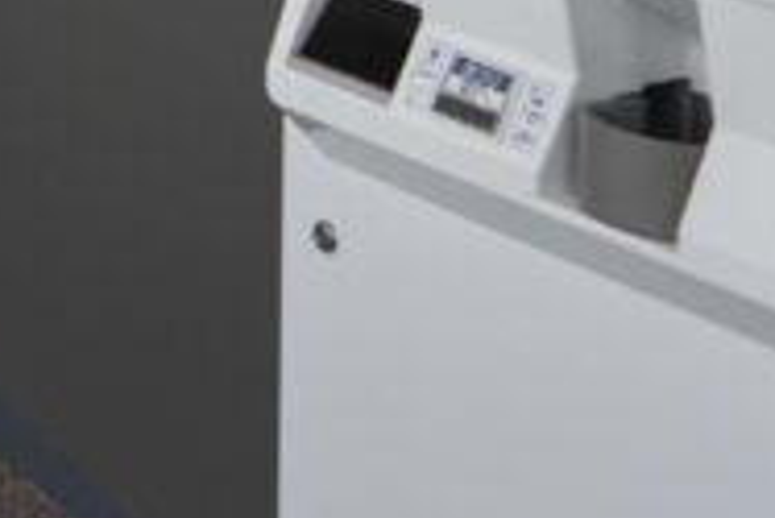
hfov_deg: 10.9
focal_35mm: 164
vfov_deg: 7.6
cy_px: -852
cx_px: -995
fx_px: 3533
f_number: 4.5
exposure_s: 1/160
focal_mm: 30
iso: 320
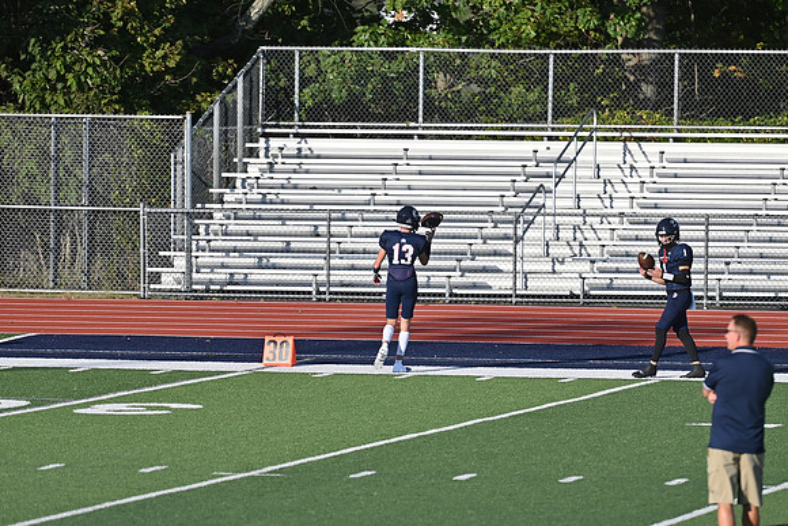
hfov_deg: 6.9
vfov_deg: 4.6
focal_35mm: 300
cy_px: 263
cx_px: 394
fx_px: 6568
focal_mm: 200
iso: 100
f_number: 2.8
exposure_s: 1/3200
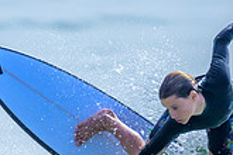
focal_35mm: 3183
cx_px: 41
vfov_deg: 0.4
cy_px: 189
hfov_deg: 0.6
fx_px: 20599
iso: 360
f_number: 6.3
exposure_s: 1/2500
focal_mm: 800
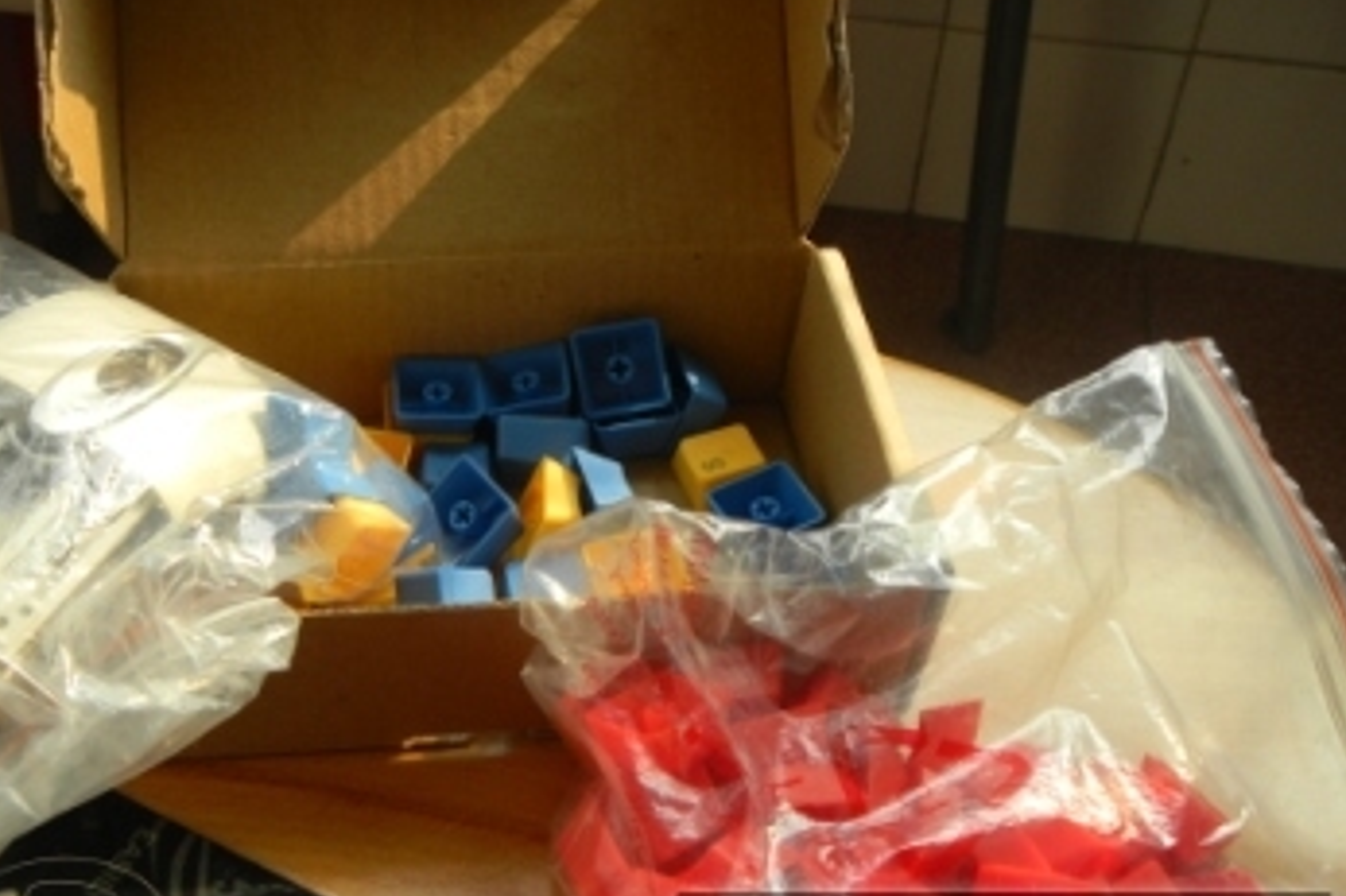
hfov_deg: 41.7
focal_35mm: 47
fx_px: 1756
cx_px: 524
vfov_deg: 28.5
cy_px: 590
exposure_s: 1/115
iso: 80
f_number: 3.6
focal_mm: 6.3
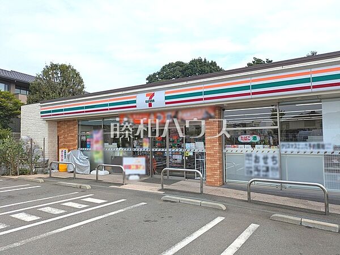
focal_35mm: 25
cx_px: 170
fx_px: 246
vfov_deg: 54.9
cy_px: 128
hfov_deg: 69.4
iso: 46
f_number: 1.89
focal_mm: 5.43
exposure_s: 1/2028
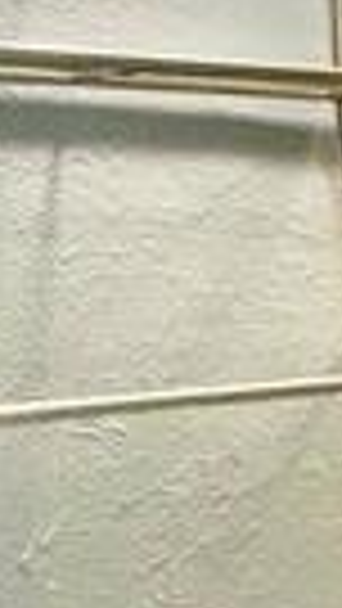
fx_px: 1402
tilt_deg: -10.4
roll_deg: +0.4
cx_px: 738
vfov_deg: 24.2
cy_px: 450
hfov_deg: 12.0
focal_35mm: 87
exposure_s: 1/120
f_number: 2.2
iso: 50
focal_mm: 2.22
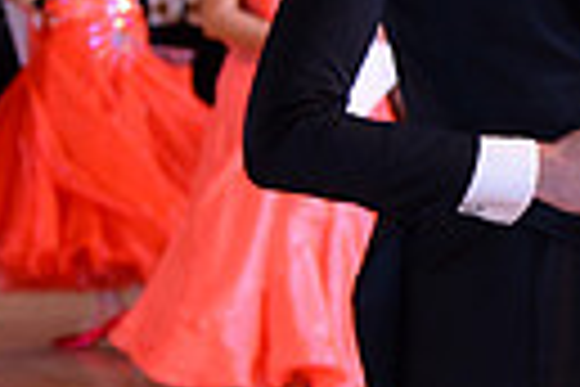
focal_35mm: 224
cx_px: 1272
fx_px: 3609
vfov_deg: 6.1
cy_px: 169
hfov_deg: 8.6
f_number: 4.5
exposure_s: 1/250
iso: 1250
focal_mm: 50
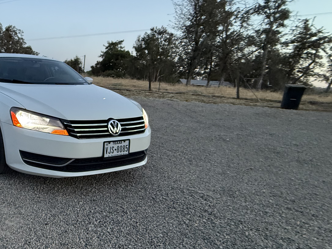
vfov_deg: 53.1
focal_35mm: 26
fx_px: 249
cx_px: 29
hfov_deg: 57.2
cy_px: 124
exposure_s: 1/86
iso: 320
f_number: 2.2
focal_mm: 2.22
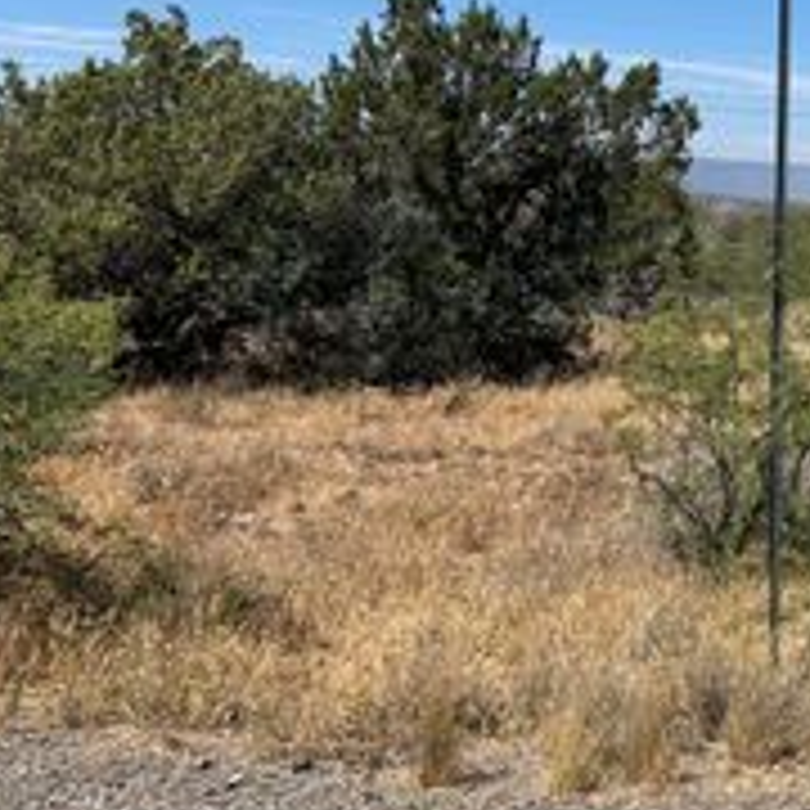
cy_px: 209
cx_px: 990
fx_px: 1694
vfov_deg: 26.6
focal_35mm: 64
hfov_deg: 24.2
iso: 50
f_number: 1.5
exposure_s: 1/4831
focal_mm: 5.7
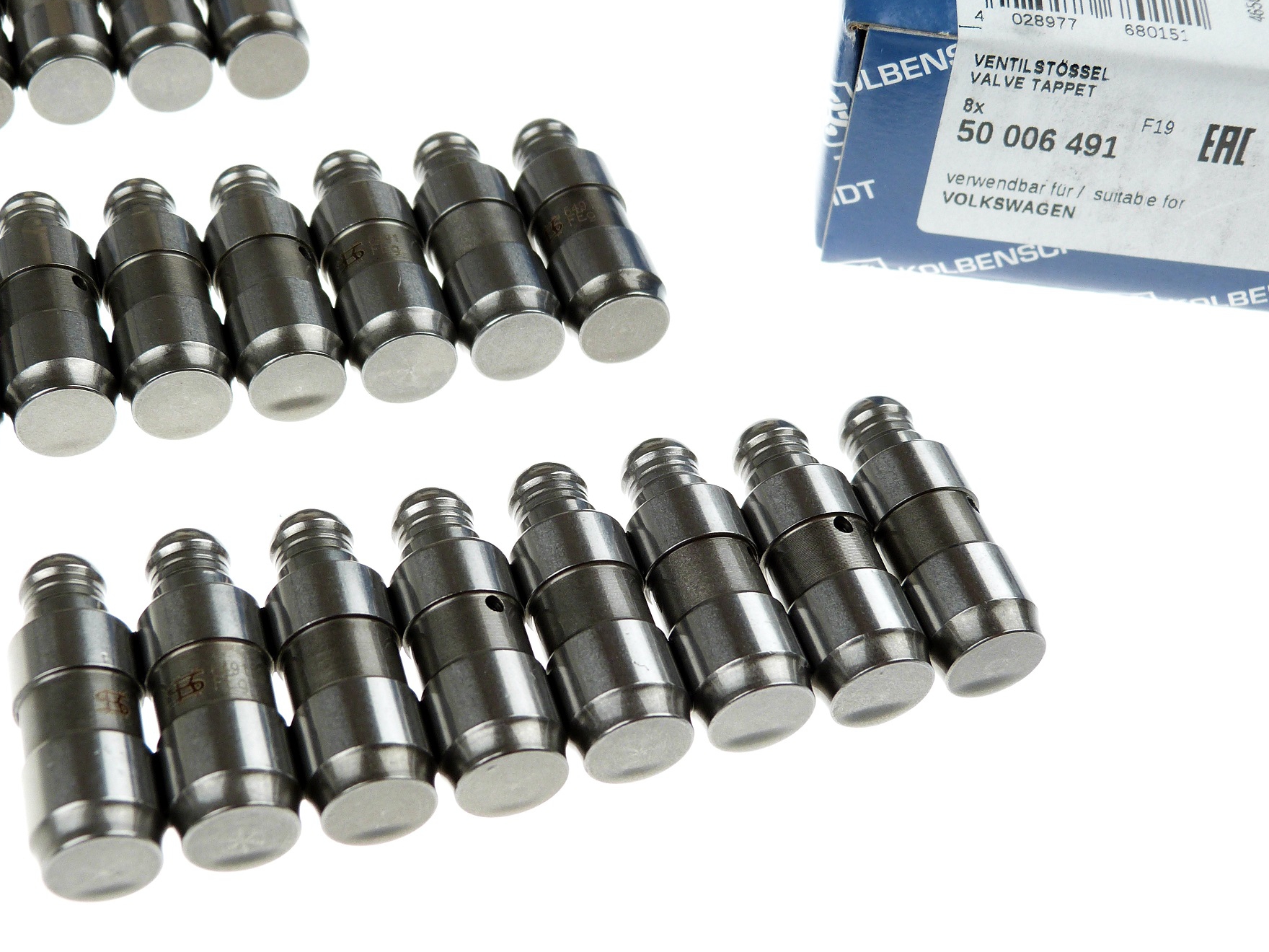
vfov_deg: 29.1
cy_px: 477
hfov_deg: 38.2
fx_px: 1833
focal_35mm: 50
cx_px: 594
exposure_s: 1/125
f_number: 3.2
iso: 100
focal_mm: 7.9
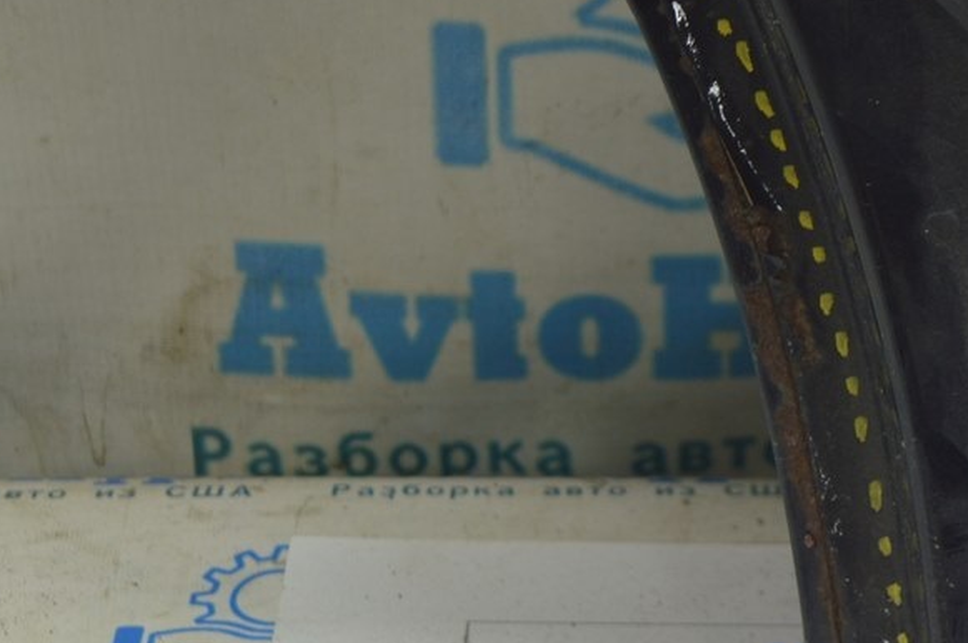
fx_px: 3411
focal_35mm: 127
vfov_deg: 10.7
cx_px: 826
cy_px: 491
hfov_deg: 16.0
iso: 400
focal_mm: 48
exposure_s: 1/20
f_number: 5.6
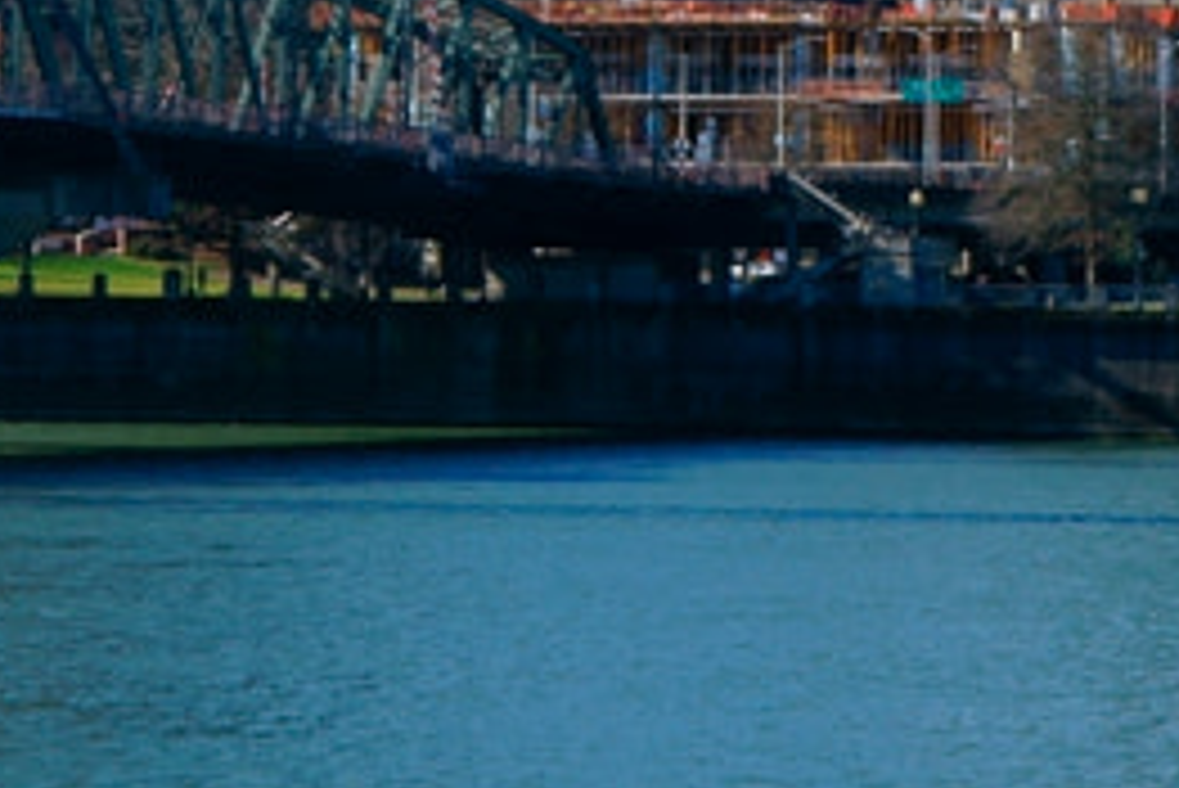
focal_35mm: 226
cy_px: -160
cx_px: 832
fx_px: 7405
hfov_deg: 9.1
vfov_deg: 6.1
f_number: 11
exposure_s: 1/125
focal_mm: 37
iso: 100
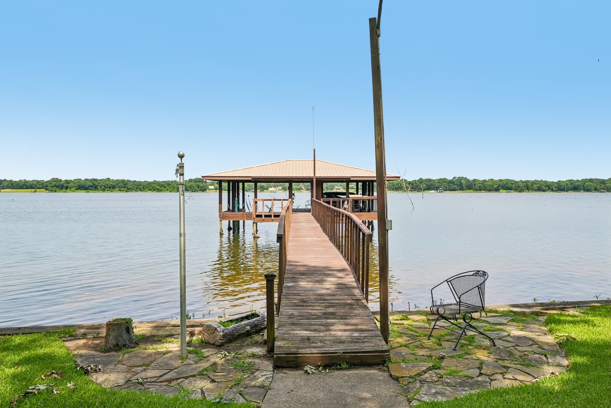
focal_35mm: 26
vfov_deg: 48.7
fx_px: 450
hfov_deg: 68.4
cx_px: 306
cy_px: 204
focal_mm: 26.5
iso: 400
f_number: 8
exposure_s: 1/1250
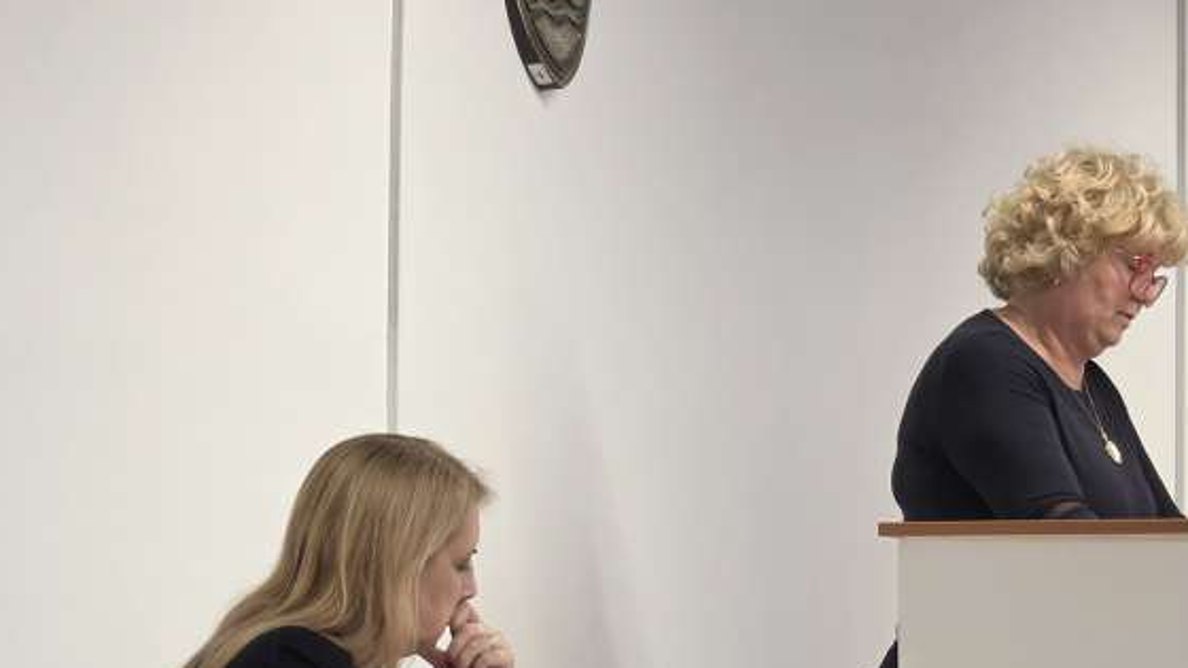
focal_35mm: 229
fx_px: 7214
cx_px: 263
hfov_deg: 9.4
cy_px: 424
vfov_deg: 5.3
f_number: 2.9
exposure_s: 1/100
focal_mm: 18.6
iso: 200
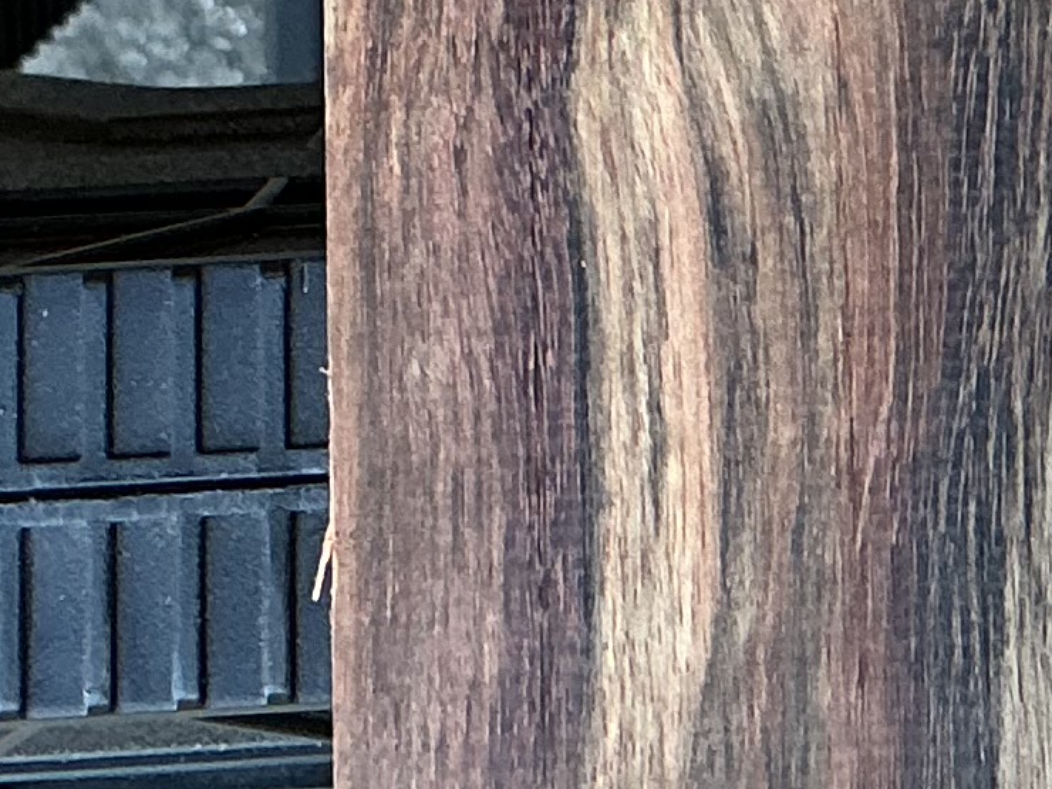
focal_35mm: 158
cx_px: 1262
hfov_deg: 12.2
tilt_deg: -79.2
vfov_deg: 9.1
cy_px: -449
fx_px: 4802
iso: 64
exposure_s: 1/120
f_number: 1.8
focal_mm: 3
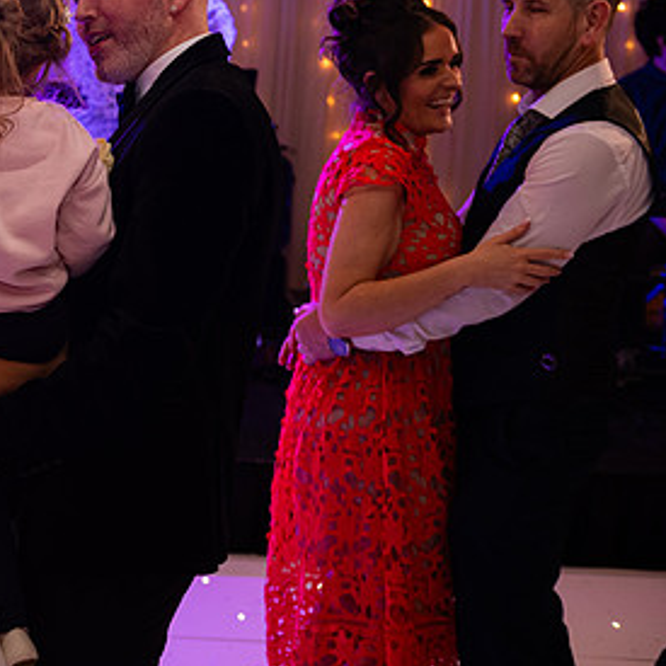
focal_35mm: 79
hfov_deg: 21.1
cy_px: 248
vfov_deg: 21.9
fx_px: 1720
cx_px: -27
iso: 1000
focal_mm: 44
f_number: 3.5
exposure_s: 1/160
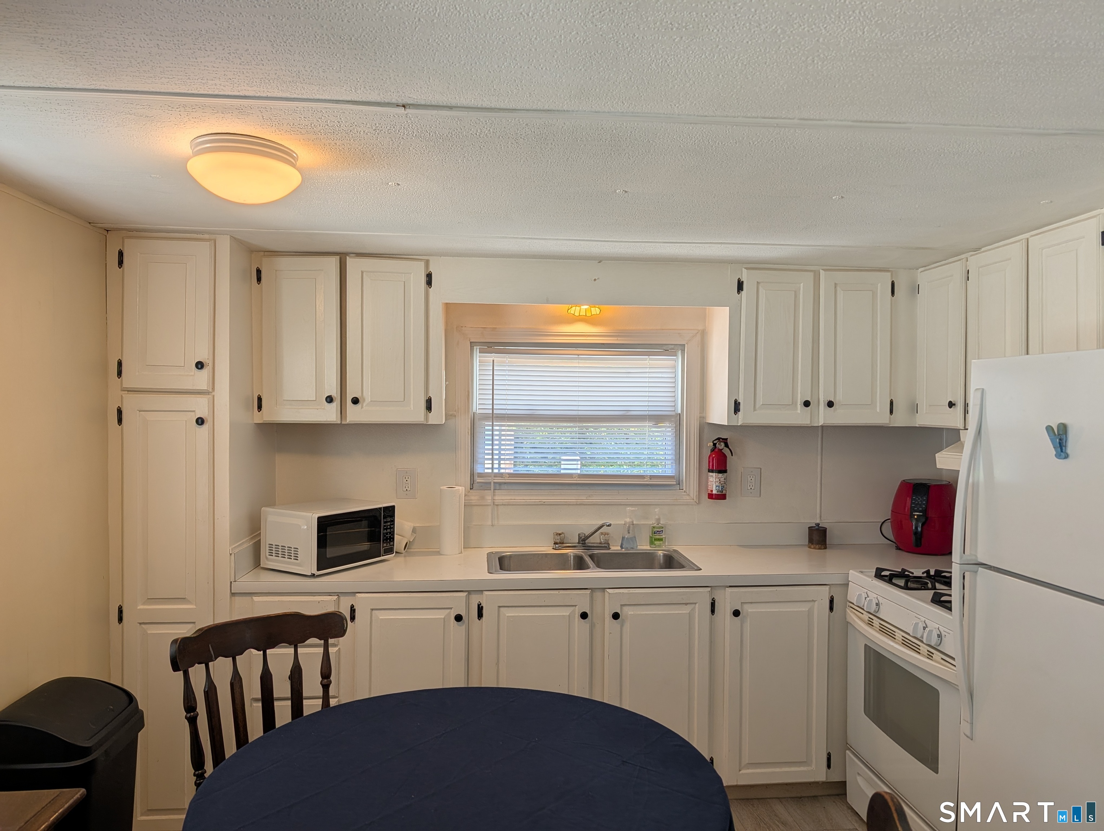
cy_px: 416
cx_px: 552
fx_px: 767
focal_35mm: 24
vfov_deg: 56.9
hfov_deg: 71.5
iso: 20
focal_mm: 6.9
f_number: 1.68
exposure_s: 1/1383
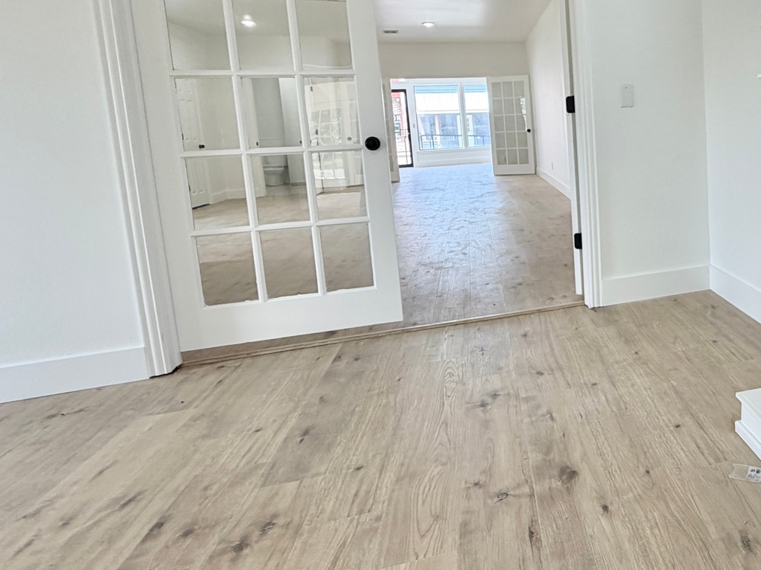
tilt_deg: -7.5
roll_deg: +3.4
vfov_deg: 52.1
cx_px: 651
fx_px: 571
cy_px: 193
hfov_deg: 59.6
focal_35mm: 26
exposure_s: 1/120
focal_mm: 2.22
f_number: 2.2
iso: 100
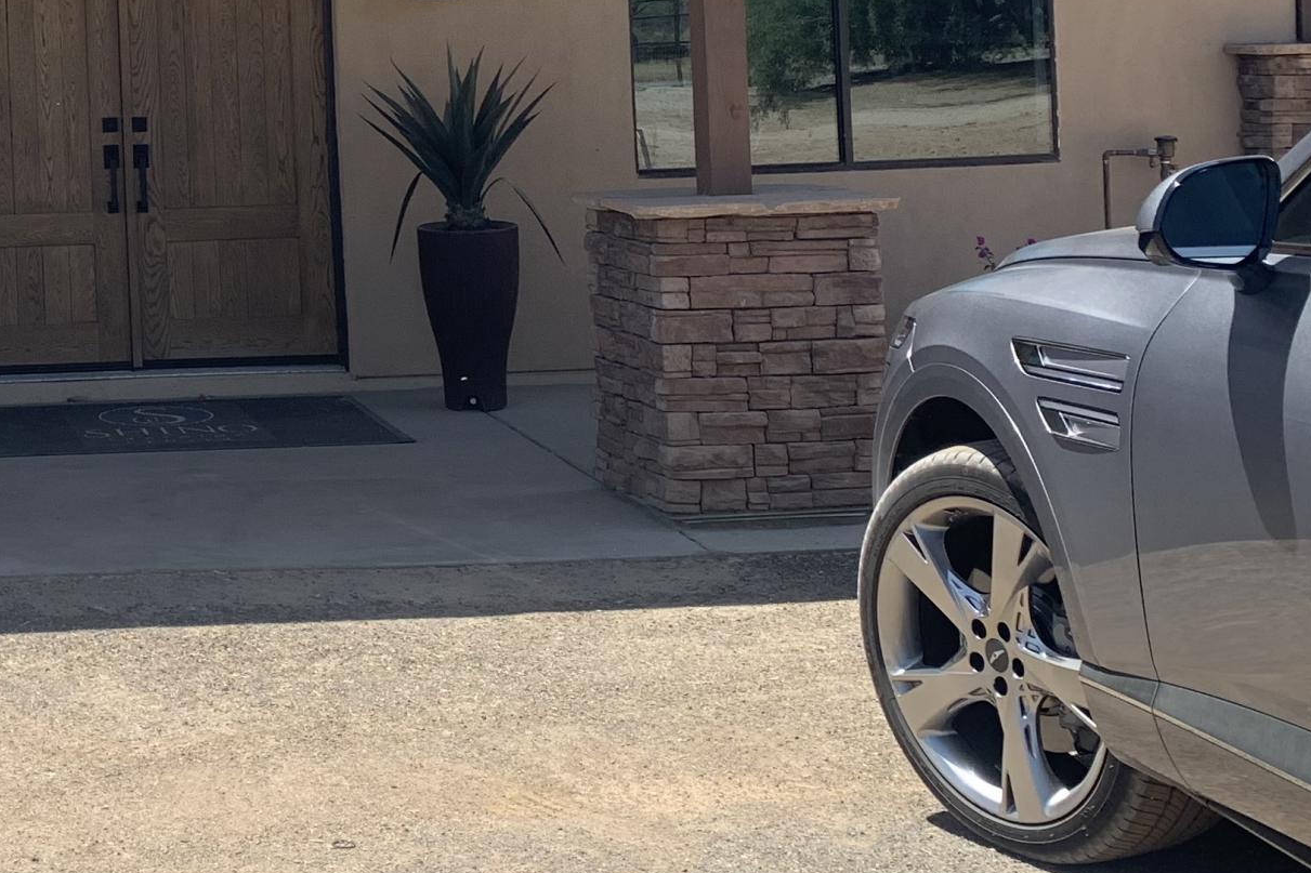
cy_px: 97
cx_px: -93
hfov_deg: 27.7
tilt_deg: +1.9
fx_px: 2439
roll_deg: +1.3
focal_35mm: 67
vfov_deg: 19.9
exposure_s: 1/1299
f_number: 1.8
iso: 25
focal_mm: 4.25
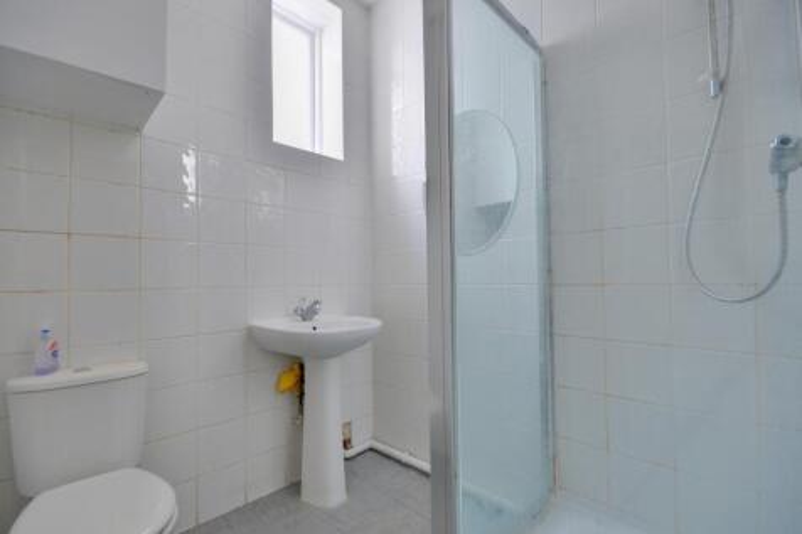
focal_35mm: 15
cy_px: 267
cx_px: 401
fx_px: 334
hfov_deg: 100.4
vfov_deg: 77.3
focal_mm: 10
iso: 200
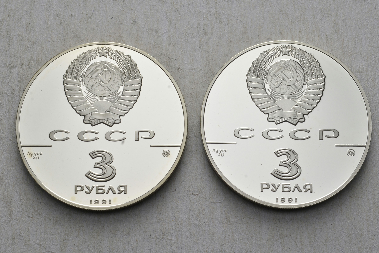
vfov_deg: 17.9
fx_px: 800
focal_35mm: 76
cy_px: 126
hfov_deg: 26.7
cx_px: 191
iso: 400
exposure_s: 1/250
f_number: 14
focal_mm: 50
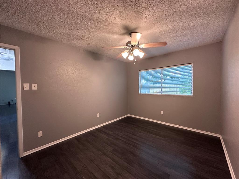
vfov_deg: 85.7
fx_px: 97
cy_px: 90
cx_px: 120
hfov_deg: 102.1
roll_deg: +1.0
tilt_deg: -2.4
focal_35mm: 14
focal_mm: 2.22
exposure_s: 1/60
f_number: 2.2
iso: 320
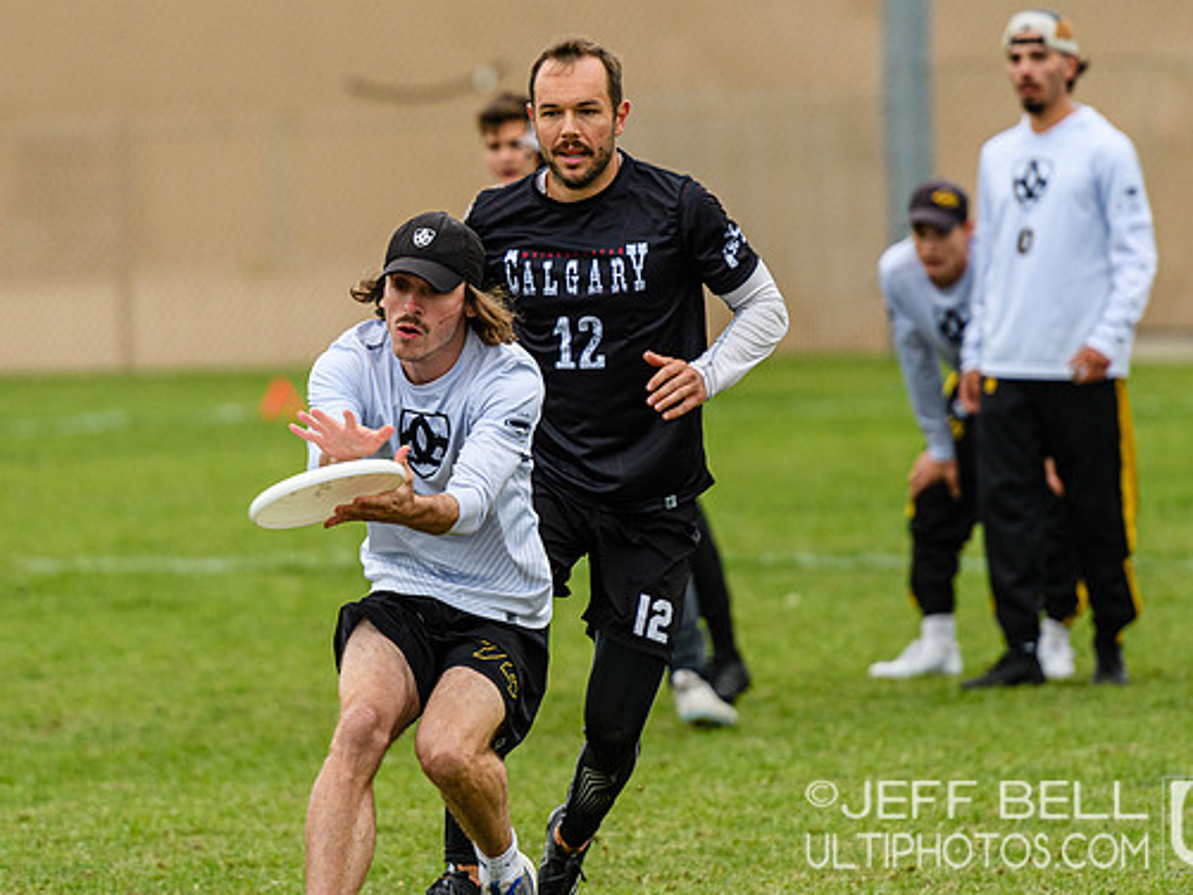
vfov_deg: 3.5
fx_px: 14616
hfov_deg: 4.7
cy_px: 339
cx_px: 489
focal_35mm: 424
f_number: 3.2
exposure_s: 1/1000
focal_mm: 200
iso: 400
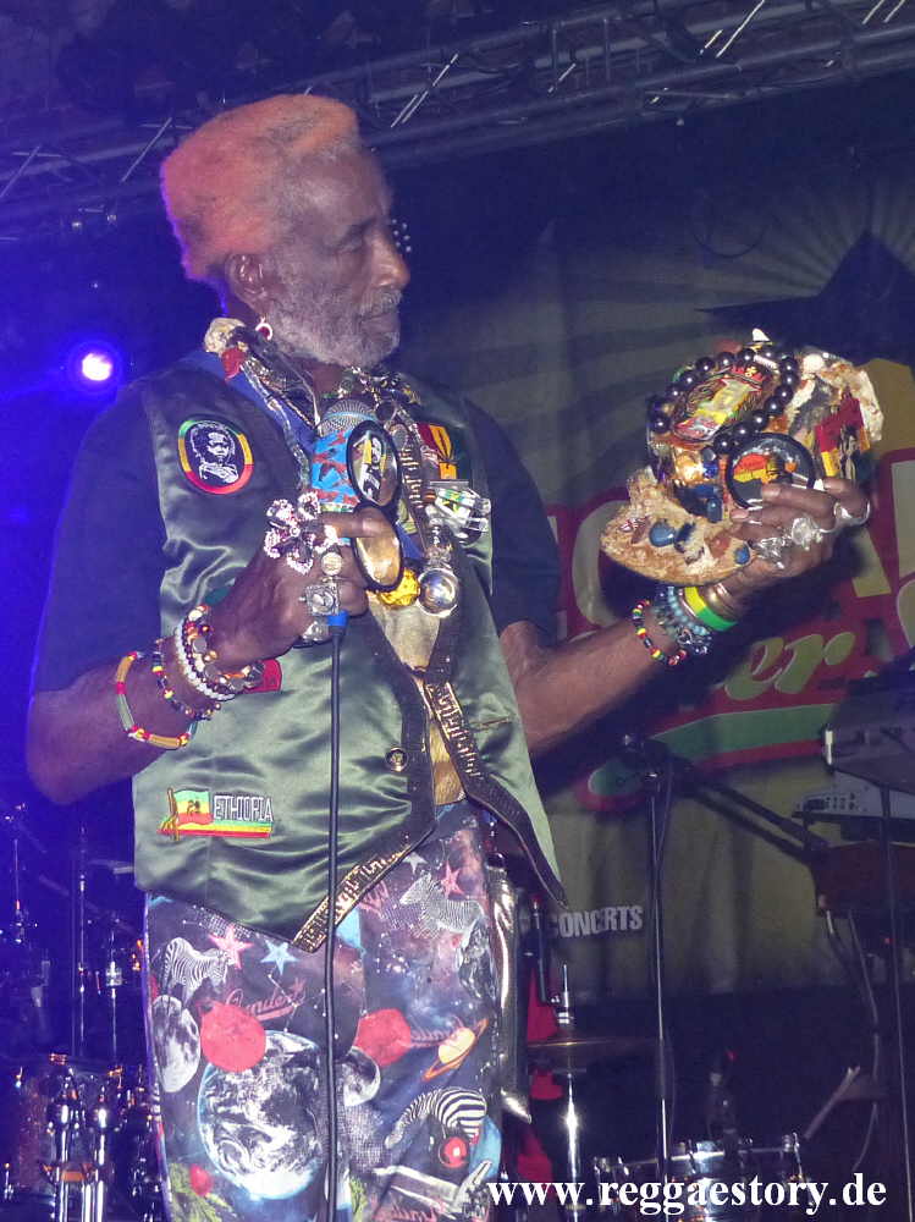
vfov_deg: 46.8
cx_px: 458
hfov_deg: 35.9
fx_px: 1411
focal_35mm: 40
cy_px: 611
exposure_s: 1/160
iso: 400
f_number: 2.8
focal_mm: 7.1
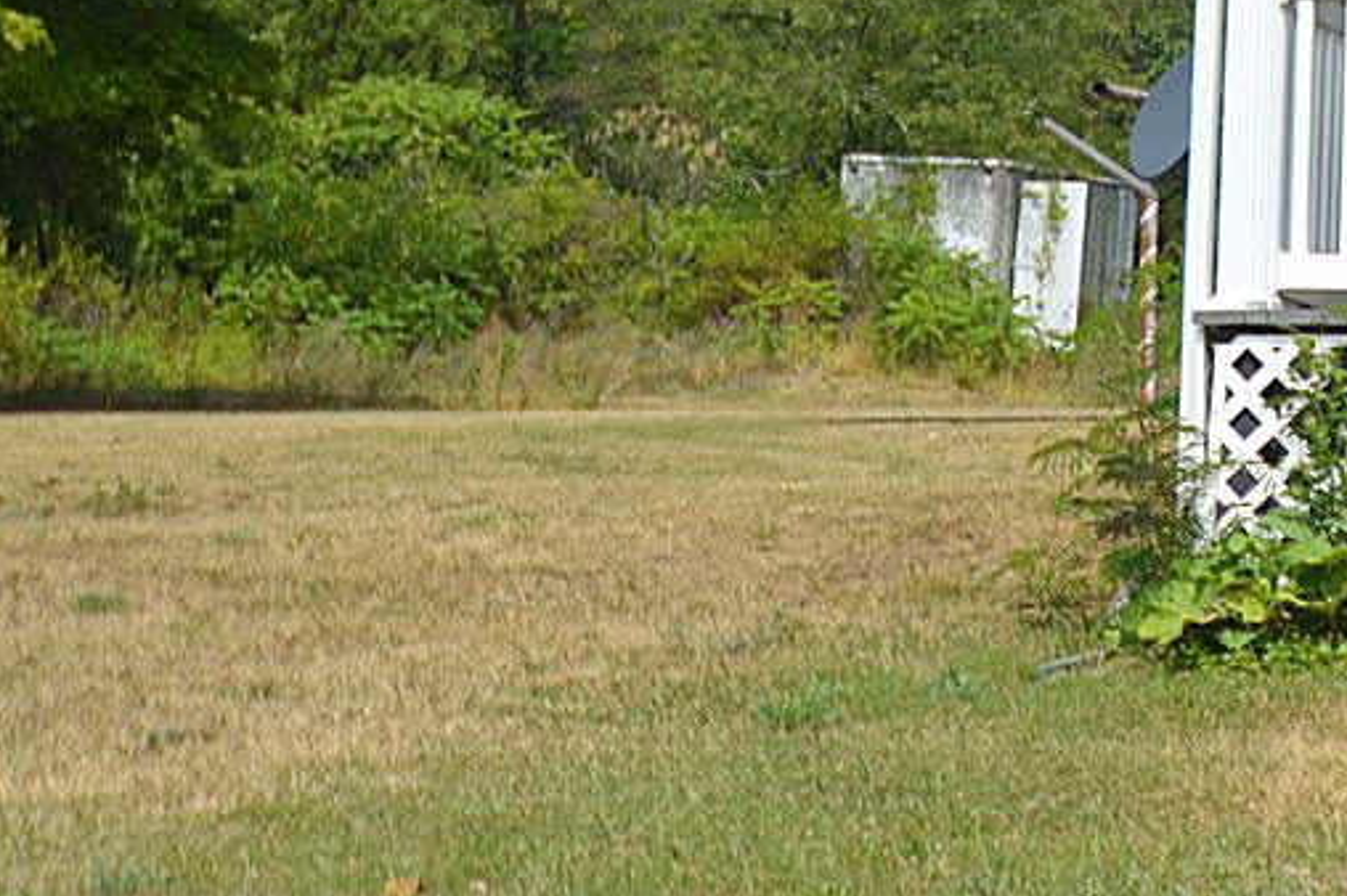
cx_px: 2710
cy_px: -669
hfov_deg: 12.4
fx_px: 5422
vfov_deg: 9.1
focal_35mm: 145
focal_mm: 24
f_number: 8
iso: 100
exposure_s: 1/250
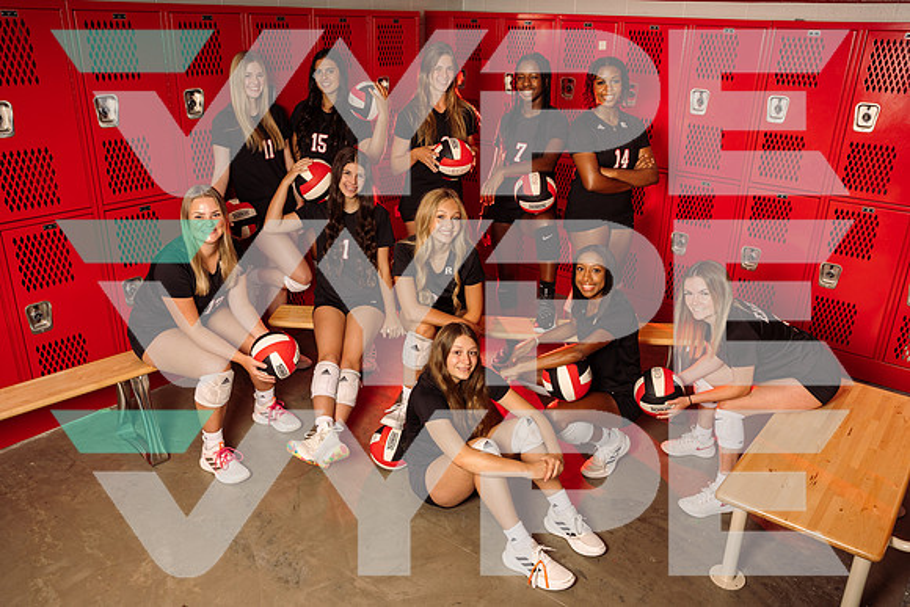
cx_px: 455
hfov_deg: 63.6
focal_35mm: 29
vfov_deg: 45.0
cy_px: 304
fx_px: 733
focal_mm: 29
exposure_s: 1/250
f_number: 8
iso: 160
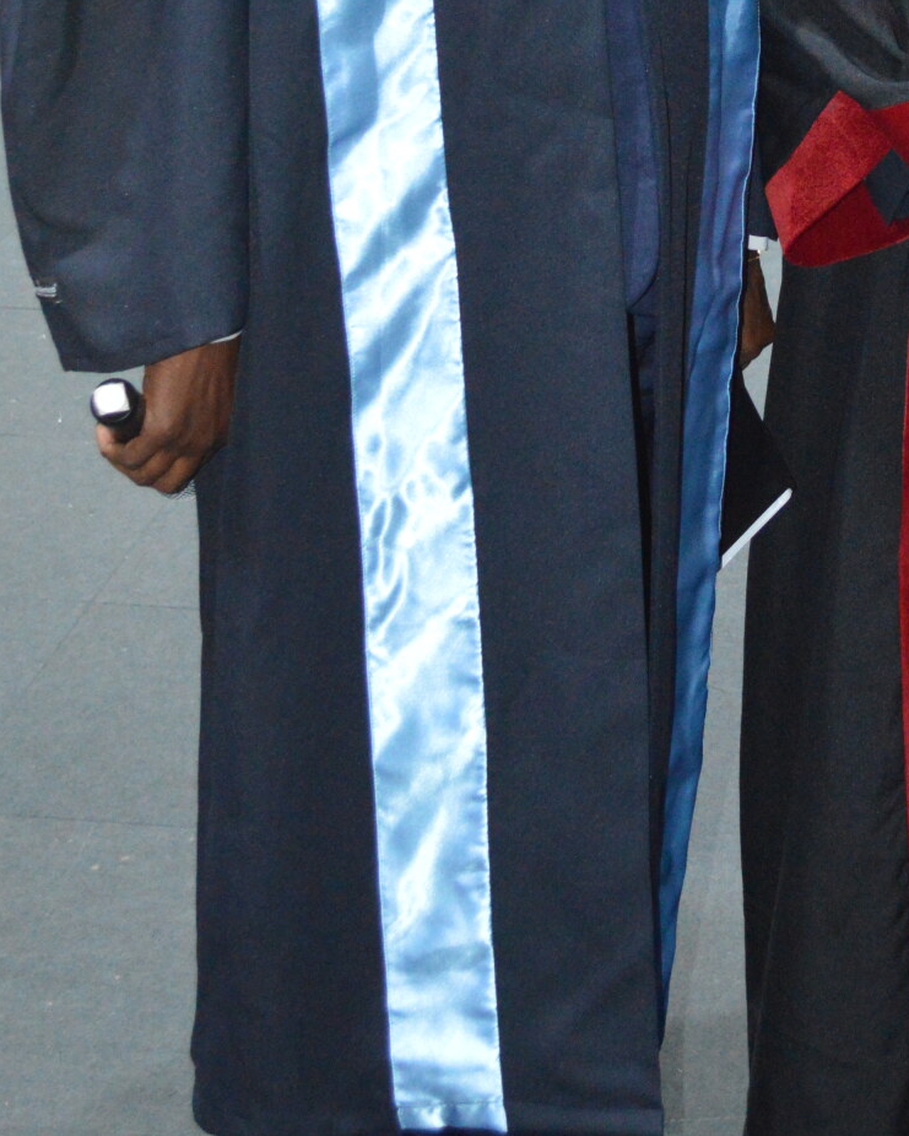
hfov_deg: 16.0
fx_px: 3194
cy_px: -27
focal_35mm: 95
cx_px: 779
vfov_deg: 19.5
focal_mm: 26
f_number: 4.2
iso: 2200
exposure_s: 1/60
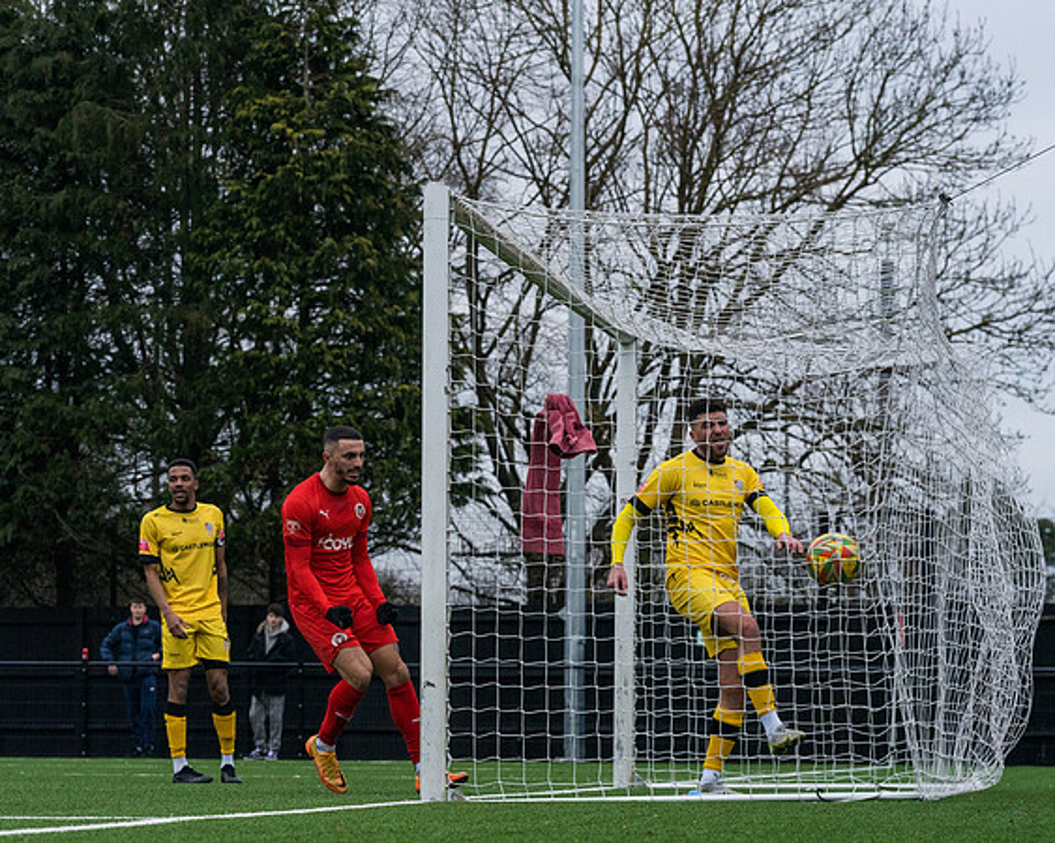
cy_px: 461
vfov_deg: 9.1
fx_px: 5287
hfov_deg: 11.4
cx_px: 368
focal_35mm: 169
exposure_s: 1/1250
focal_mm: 135
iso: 2000
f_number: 8
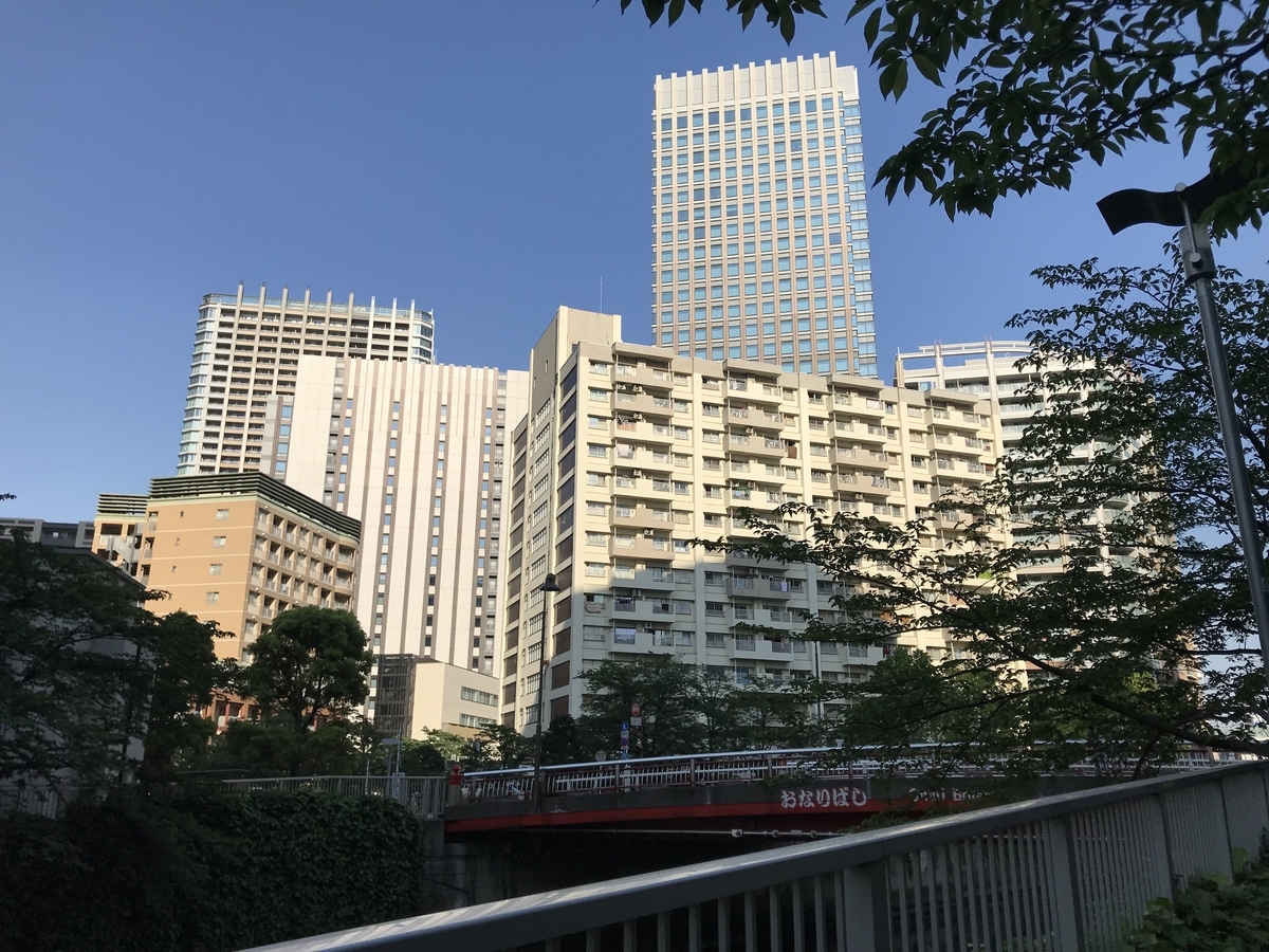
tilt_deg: +17.9
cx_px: 634
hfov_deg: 63.4
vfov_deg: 49.7
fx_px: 1026
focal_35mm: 28
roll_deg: +0.2
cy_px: 476
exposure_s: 1/3546
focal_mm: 3.99
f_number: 1.8
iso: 20
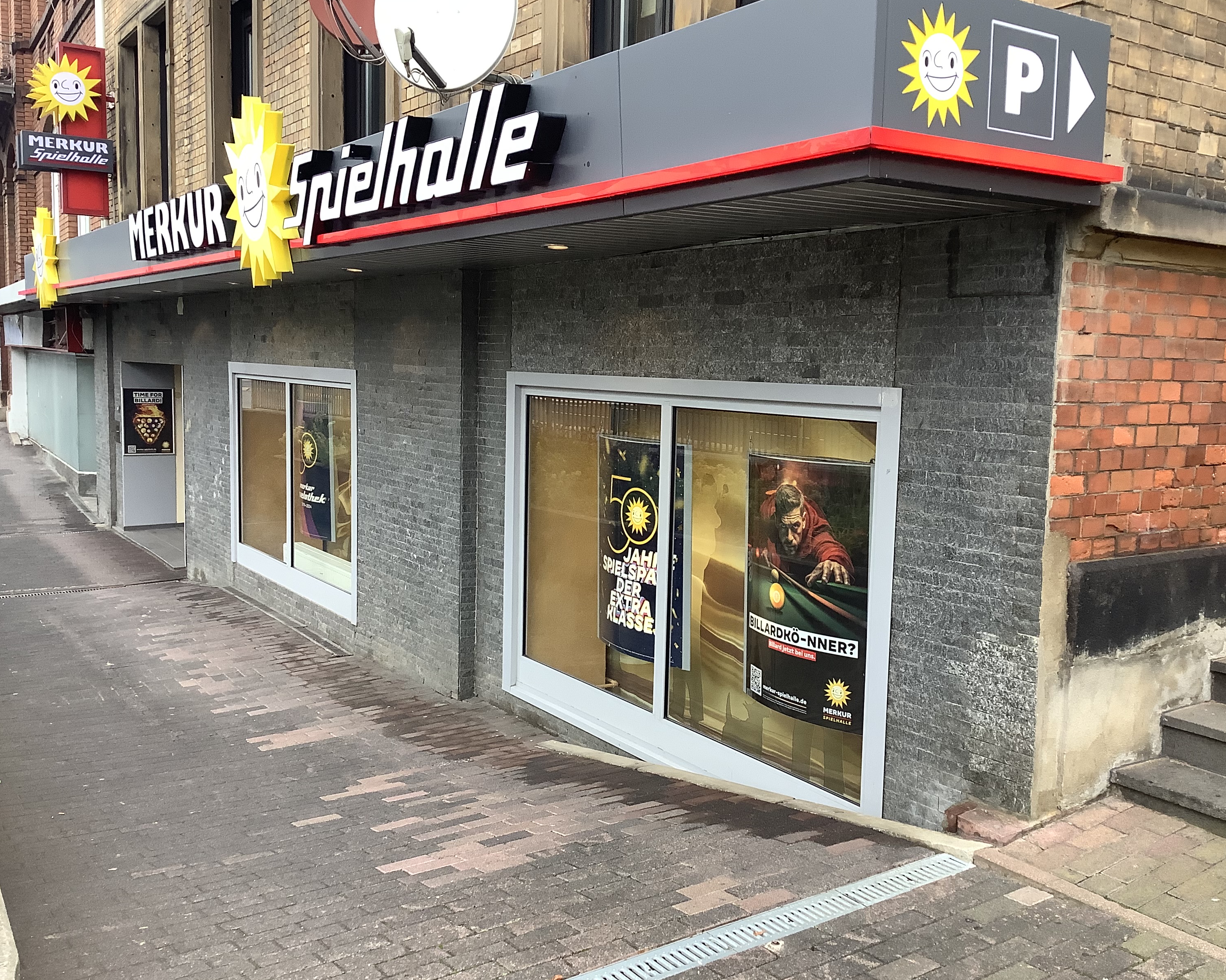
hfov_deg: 54.2
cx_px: 653
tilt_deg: -5.8
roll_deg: -1.6
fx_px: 1197
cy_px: 490
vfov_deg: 44.5
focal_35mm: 33
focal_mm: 3.3
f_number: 2.4
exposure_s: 1/100
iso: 80
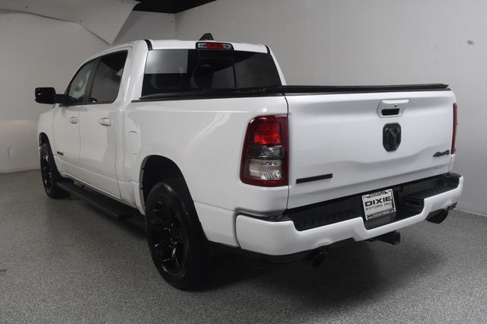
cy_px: 162
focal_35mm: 34
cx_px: 244
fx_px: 460
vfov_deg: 38.8
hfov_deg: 55.8
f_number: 13
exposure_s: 1/160
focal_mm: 23
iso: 100
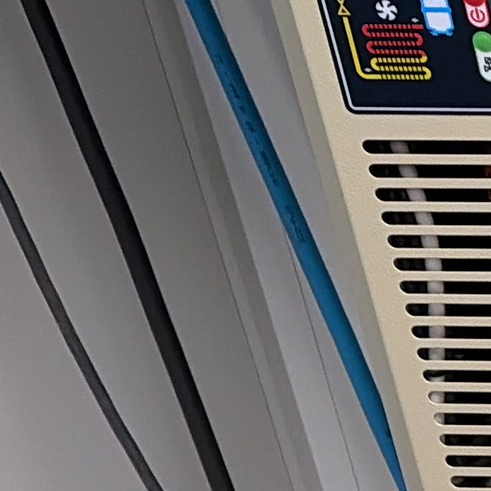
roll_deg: +1.1
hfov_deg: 9.6
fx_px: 2327
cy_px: 400
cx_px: 1443
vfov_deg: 12.0
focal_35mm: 145
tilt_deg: -30.2
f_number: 1.6
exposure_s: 1/100
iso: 125
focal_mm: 5.96
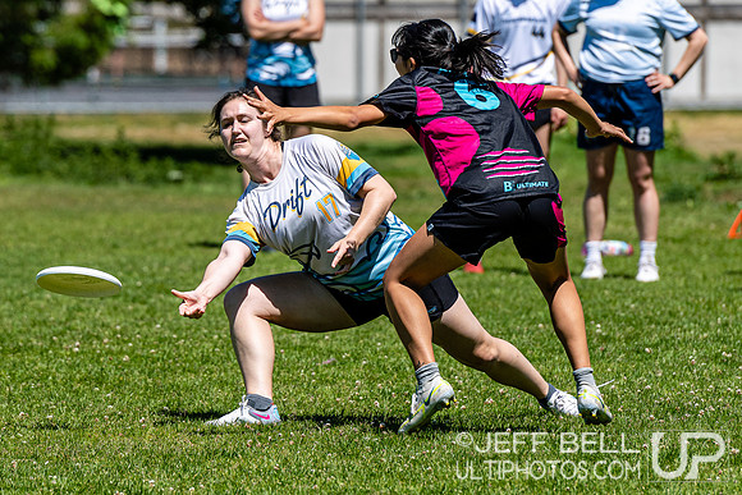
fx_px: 8679
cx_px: 241
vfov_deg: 3.3
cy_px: 238
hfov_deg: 4.9
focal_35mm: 421
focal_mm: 200
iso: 100
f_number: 4
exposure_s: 1/2000
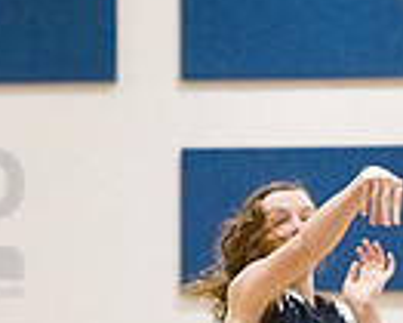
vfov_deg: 4.5
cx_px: 289
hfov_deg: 5.7
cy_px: 544
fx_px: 4034
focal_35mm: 338
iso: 10000
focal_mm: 105
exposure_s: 1/1600
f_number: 4.5
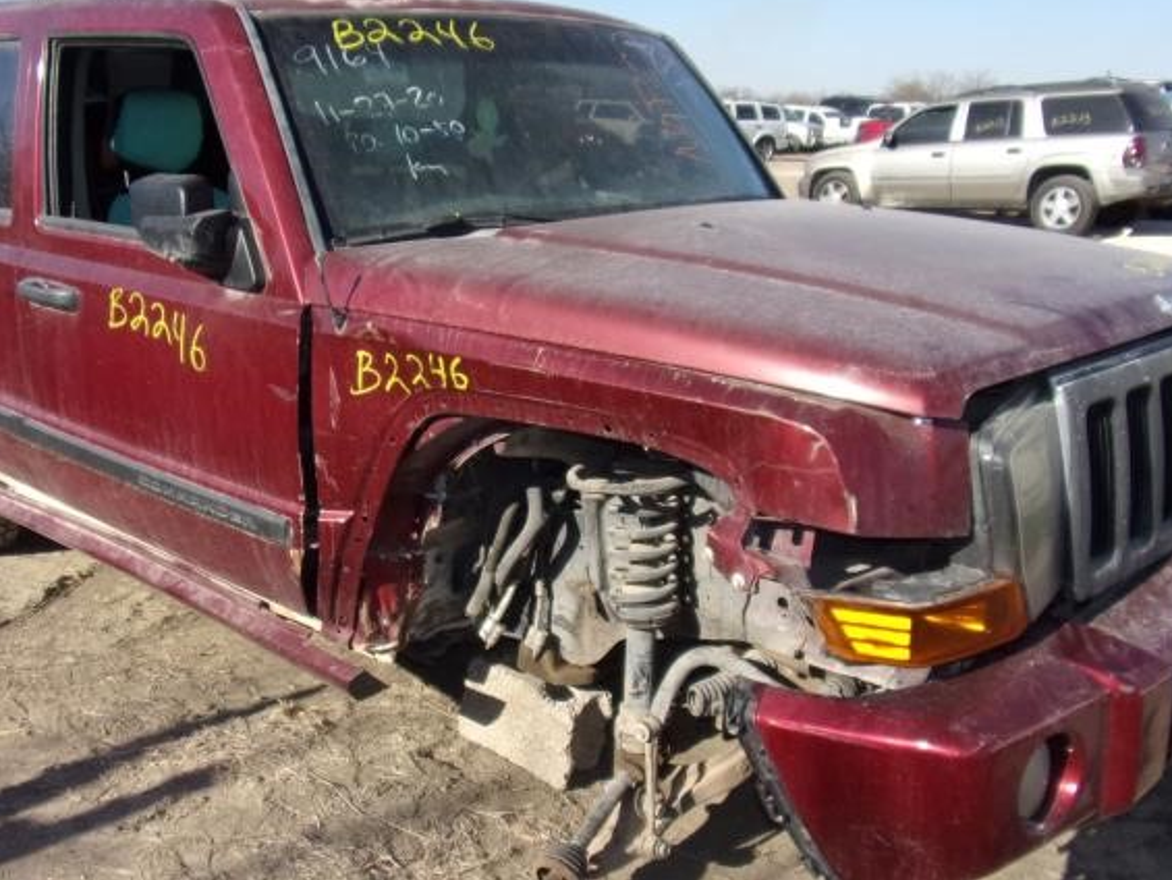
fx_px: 1151
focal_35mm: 34
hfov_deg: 53.9
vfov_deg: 41.8
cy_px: 442
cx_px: 529
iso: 80
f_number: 3.3
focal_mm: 4.3
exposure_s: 1/900
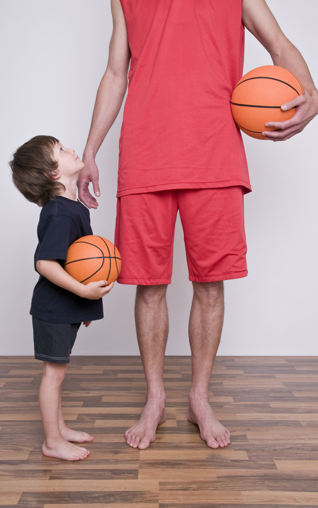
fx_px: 534
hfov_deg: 33.2
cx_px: 159
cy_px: 253
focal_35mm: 39
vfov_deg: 50.9
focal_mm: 25
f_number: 9
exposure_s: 1/200
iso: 200
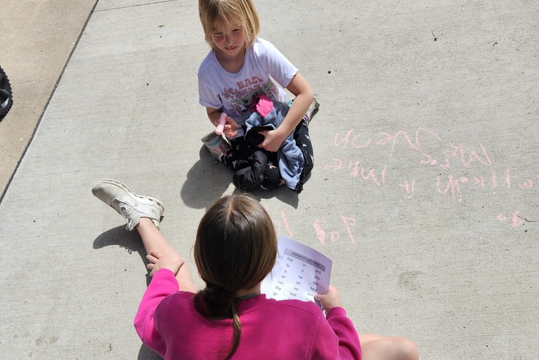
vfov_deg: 39.2
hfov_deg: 58.7
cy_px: 297
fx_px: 479
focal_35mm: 32
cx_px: 270
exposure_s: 1/1571
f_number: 1.8
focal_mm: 5.4
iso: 25
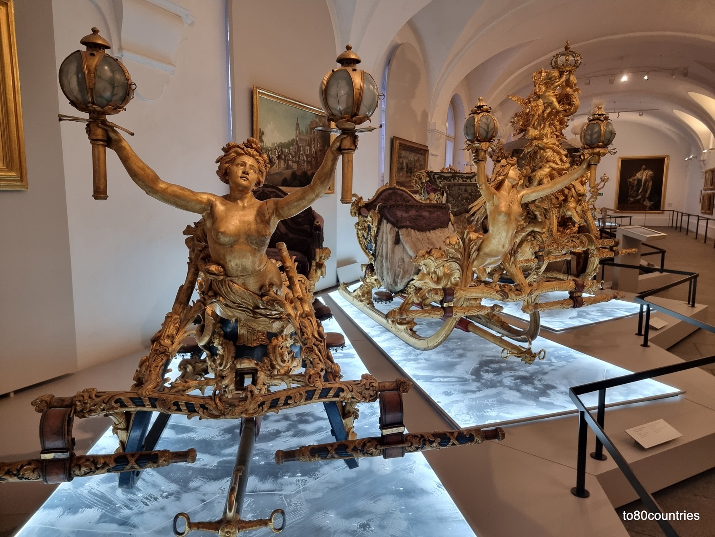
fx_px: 496
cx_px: 358
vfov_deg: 56.8
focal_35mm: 24
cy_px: 268
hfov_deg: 71.6
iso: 250
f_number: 1.8
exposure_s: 1/50
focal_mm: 6.7
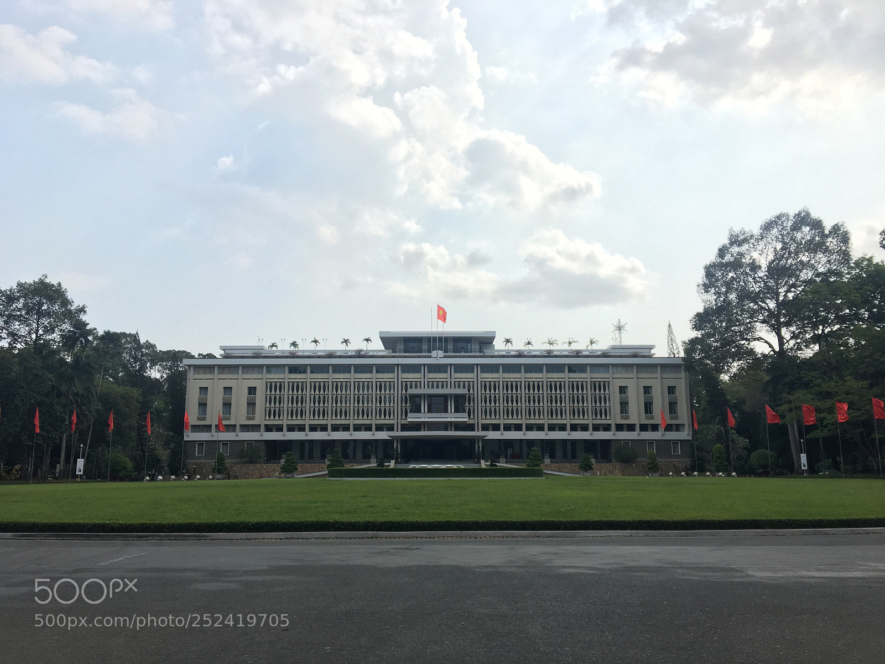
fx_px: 741
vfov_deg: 48.2
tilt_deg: +10.2
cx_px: 442
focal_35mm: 29
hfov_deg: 61.7
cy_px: 332
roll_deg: +0.0
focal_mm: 4.15
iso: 25
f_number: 2.2
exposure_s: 1/1304
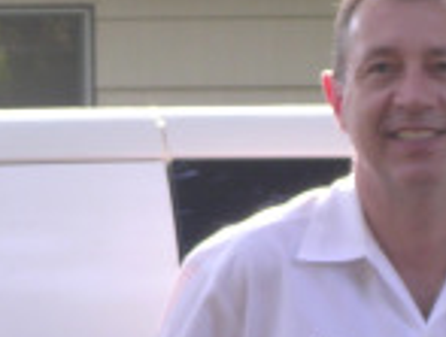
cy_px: 96
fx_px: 5037
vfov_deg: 3.8
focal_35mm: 390
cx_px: -52
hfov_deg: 5.1
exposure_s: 1/30
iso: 109
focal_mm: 17.4
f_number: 4.9
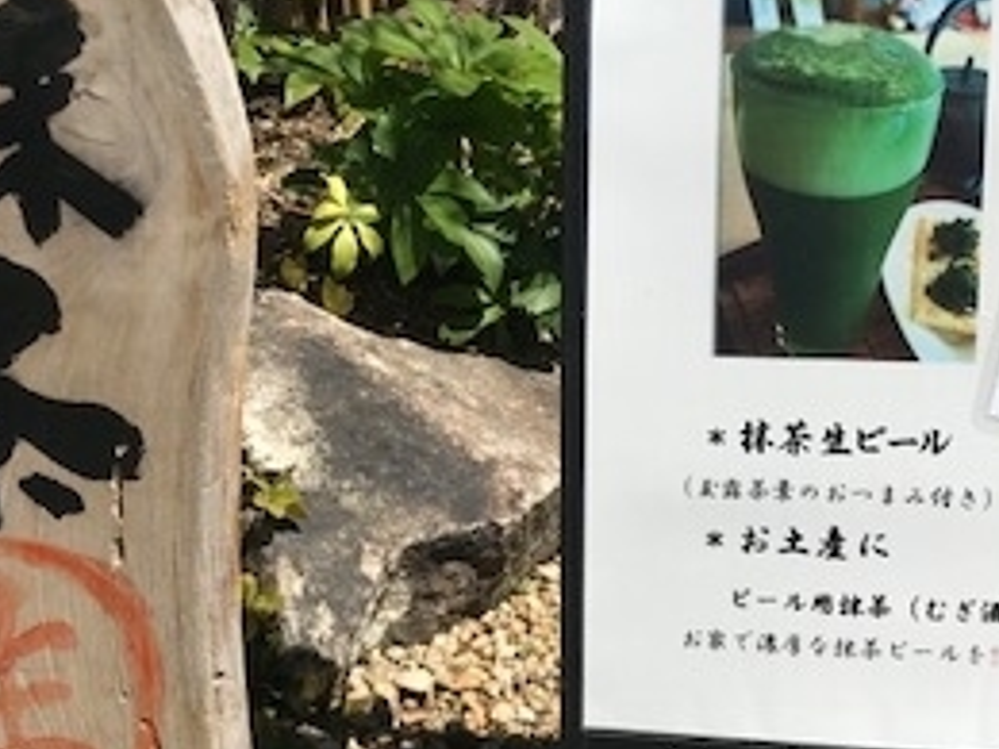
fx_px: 1991
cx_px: 500
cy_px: 399
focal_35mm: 69
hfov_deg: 28.2
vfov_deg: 21.3
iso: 20
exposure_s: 1/3096
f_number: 1.8
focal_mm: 3.99
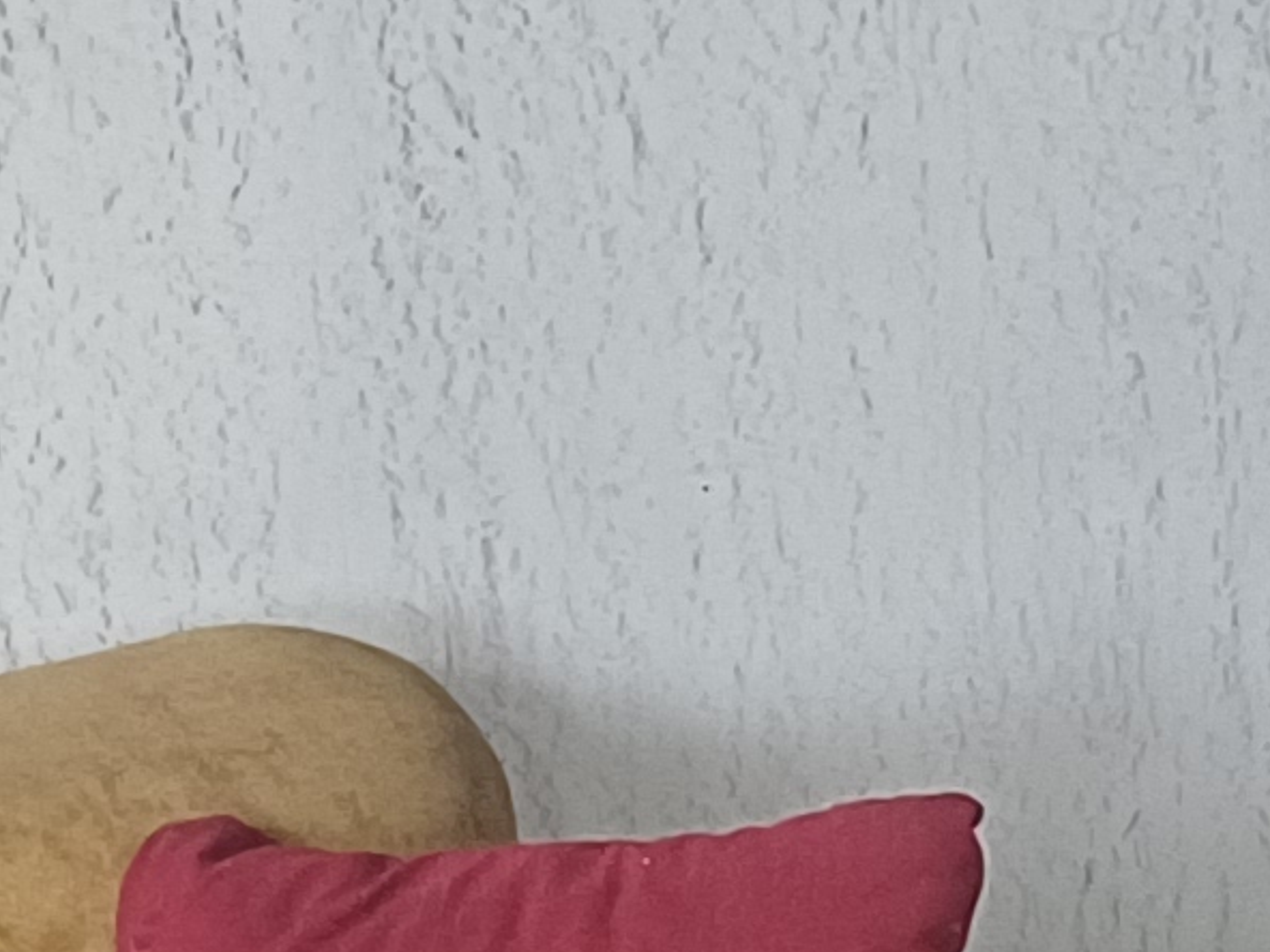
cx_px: 2263
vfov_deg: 8.7
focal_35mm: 169
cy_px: -122
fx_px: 6200
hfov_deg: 11.0
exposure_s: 1/25
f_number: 1.8
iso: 320
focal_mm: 4.65
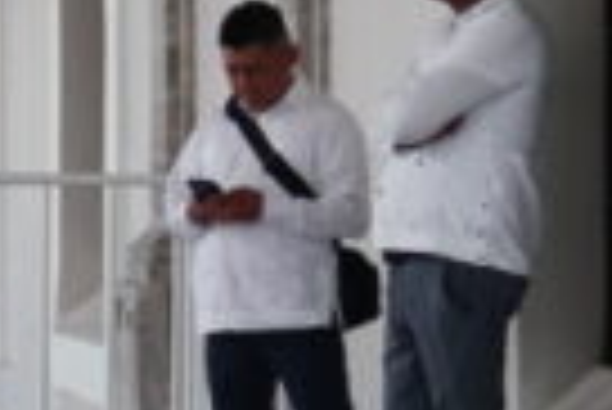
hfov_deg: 7.6
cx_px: -558
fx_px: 4456
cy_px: 25
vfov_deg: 5.3
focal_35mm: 262
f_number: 5
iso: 640
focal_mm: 31
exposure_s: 1/400
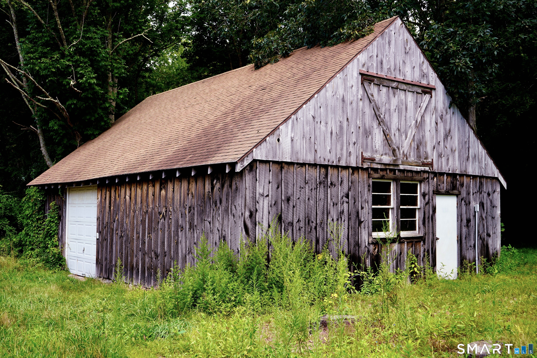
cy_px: 179
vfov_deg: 35.9
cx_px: 268
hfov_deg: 51.9
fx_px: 552
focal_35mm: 37
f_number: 5
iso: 100
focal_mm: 37
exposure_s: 1/200
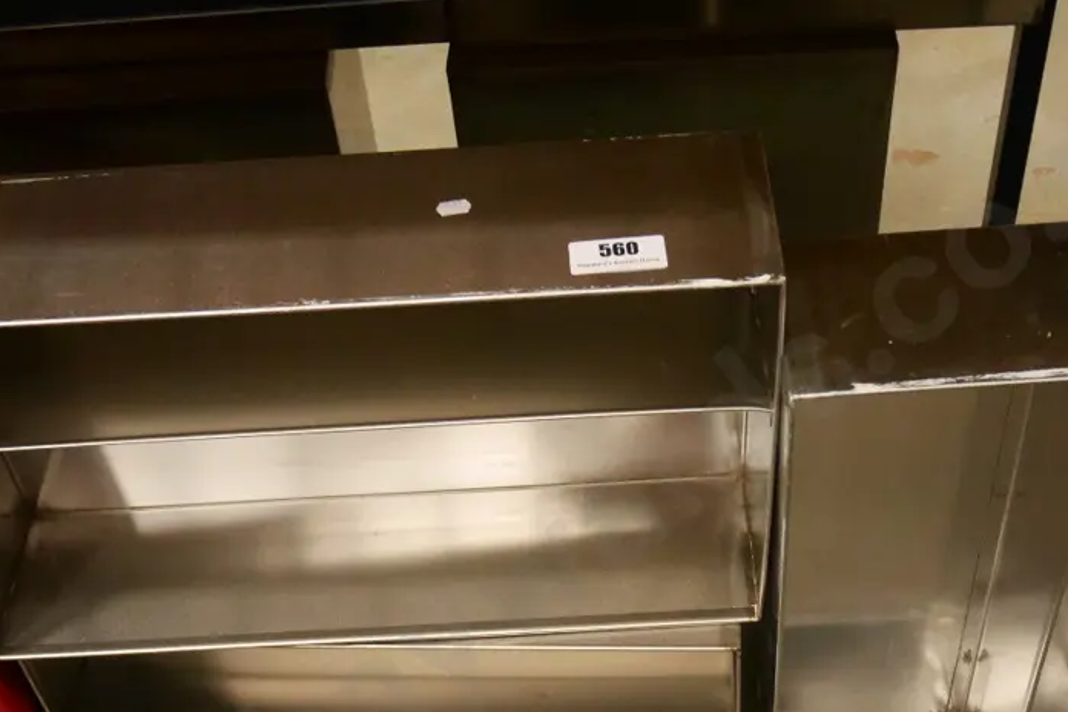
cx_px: 563
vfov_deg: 27.0
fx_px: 1454
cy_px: 562
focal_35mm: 49
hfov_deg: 40.3
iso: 3200
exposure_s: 1/160
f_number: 4
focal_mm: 16
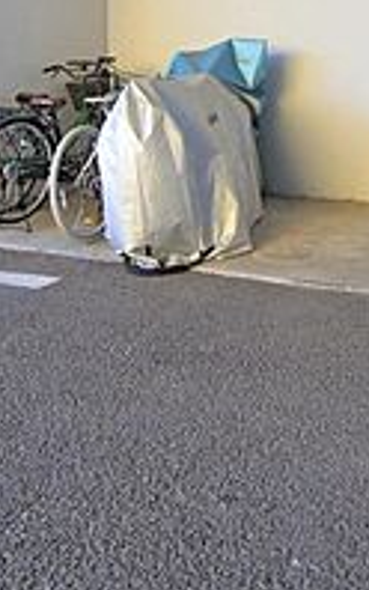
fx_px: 594
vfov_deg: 48.4
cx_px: 302
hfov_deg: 33.4
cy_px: 83
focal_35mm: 37
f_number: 4.5
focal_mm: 10
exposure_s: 1/40
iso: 100
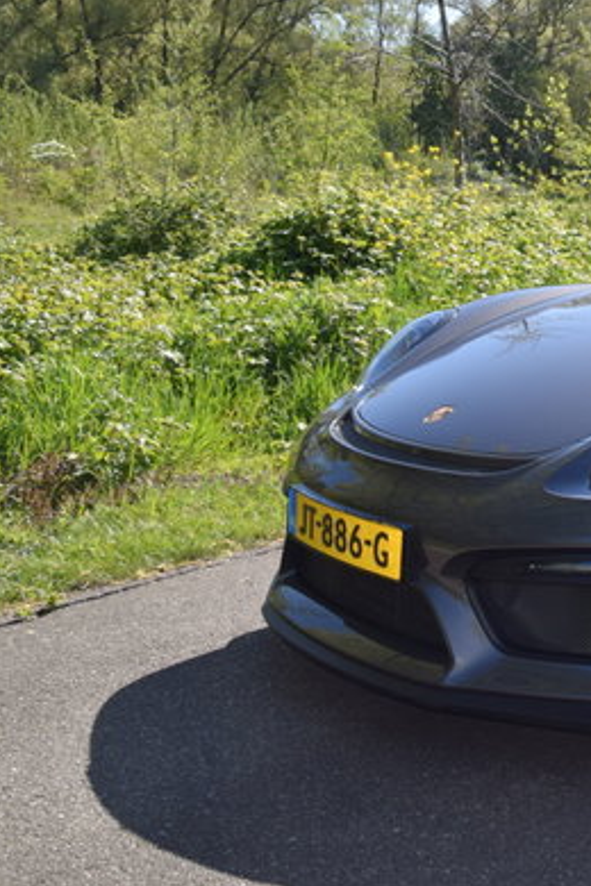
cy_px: 343
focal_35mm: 62
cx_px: 815
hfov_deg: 19.8
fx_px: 1526
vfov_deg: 32.3
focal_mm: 21
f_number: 8
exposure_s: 1/160
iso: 100
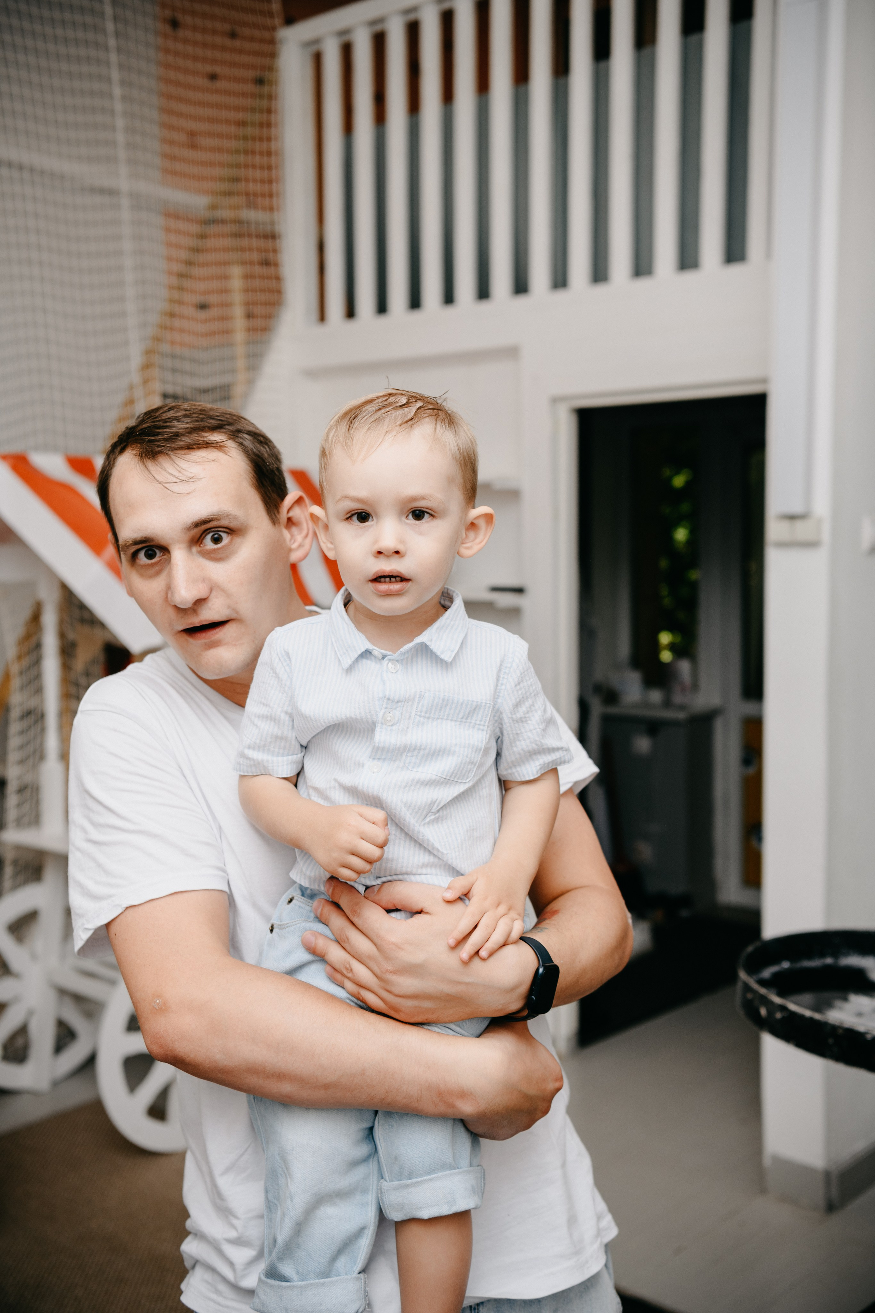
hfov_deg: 31.9
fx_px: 1531
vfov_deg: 46.4
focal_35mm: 42
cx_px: 438
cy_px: 656
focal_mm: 42
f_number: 3.5
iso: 160
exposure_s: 1/160
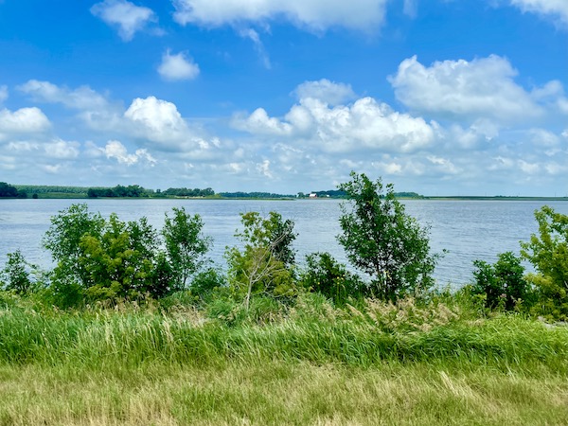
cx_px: 284
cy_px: 213
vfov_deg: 53.1
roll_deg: -1.3
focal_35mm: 26
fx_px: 427
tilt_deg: -4.2
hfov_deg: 67.3
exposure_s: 1/4202
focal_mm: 5.1
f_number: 1.6
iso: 32
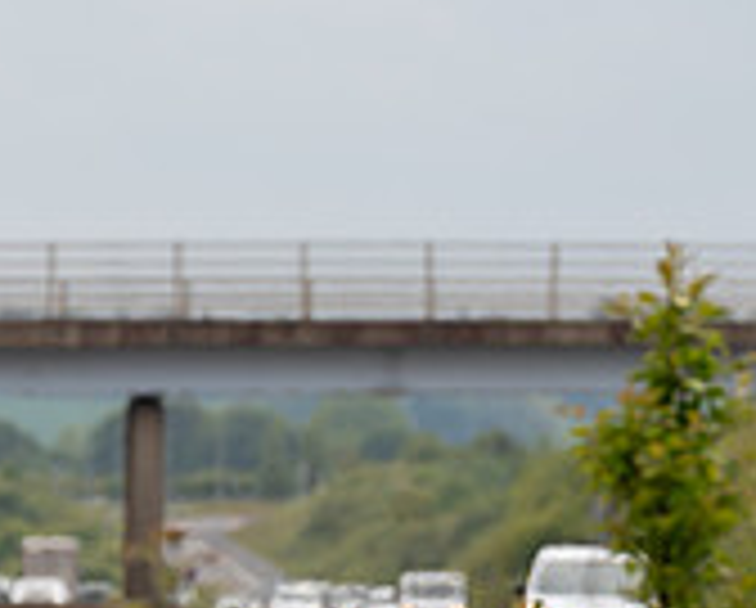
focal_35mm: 899
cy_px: 614
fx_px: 20150
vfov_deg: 1.7
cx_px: -320
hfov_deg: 2.1
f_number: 4
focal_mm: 200
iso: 125
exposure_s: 1/800
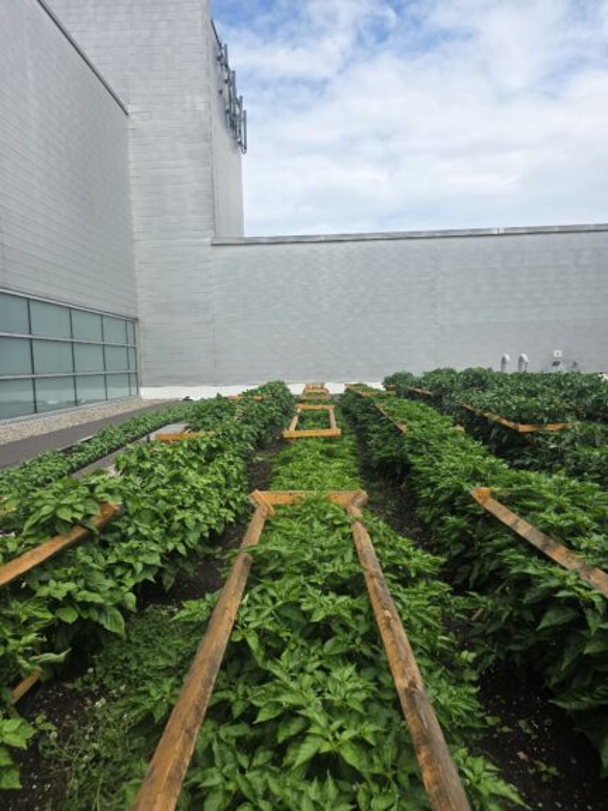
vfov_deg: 73.9
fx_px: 539
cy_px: 406
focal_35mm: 23
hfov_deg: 58.9
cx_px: 304
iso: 80
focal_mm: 6.3
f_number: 1.7
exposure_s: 1/5447
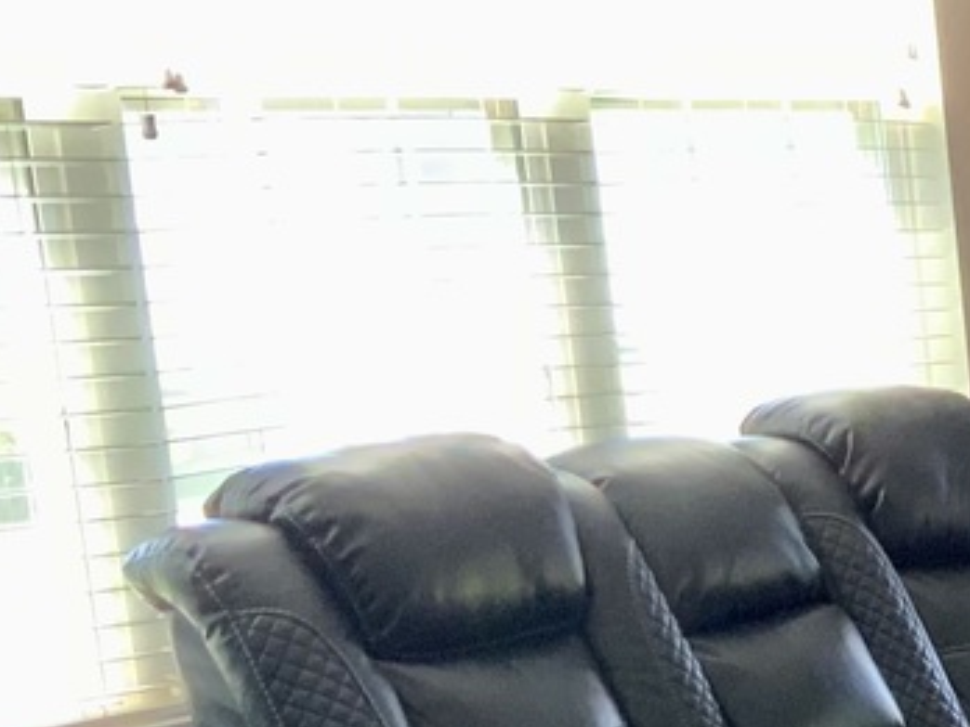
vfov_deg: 12.1
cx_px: 1762
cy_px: 824
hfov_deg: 14.4
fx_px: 3363
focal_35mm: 120
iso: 125
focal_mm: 3
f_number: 1.8
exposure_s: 1/40
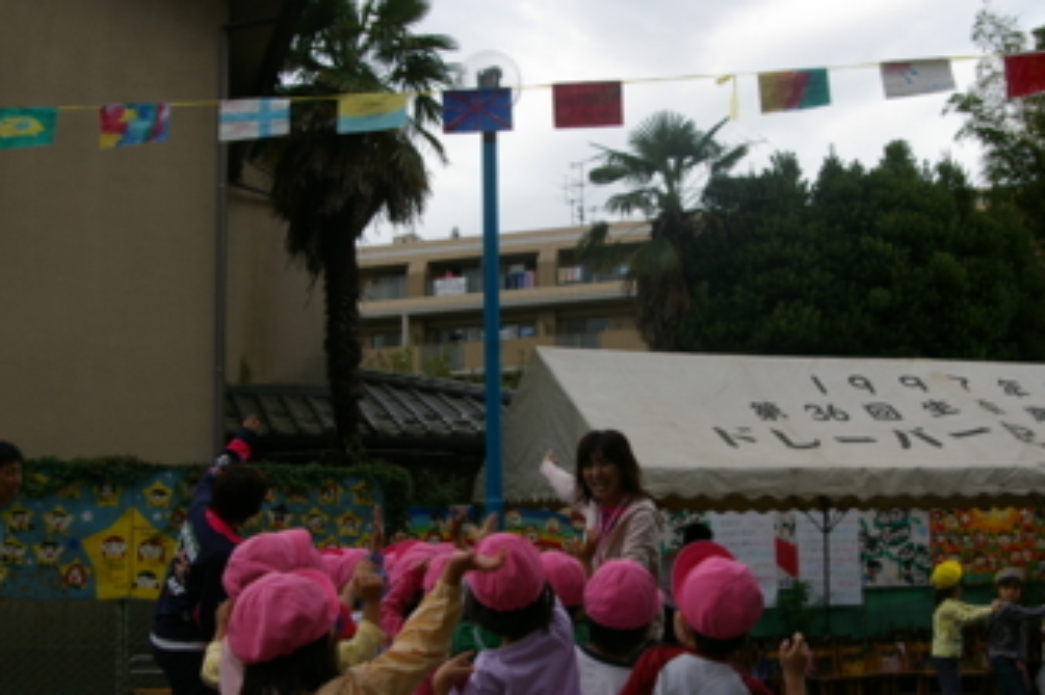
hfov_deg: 35.9
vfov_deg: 24.3
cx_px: 555
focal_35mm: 56
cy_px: 369
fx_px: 1613
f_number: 8
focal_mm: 31
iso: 200
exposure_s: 1/180
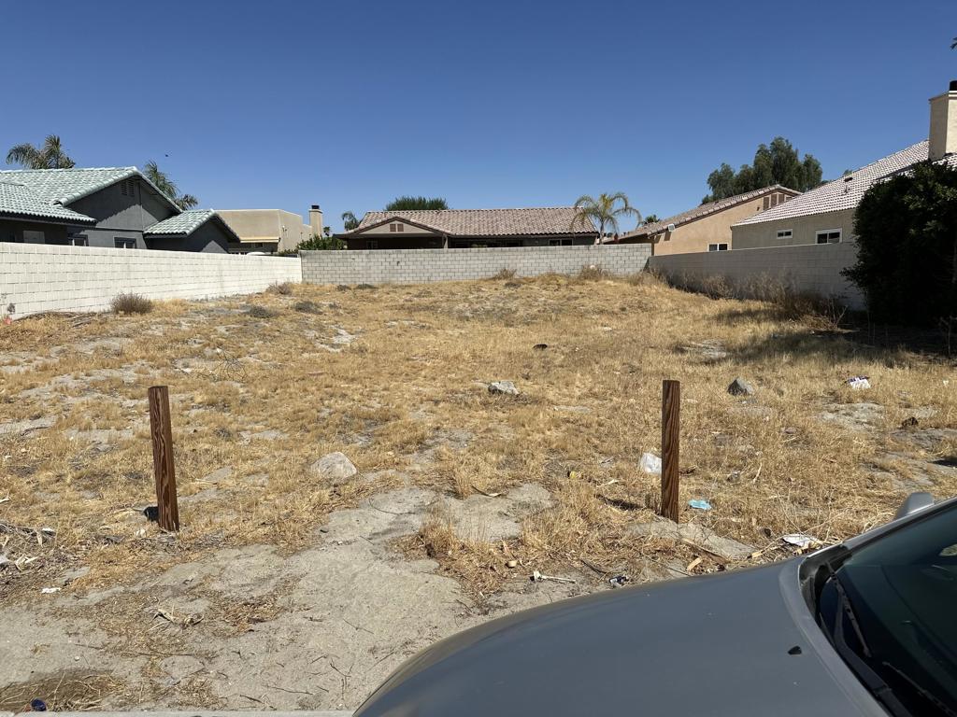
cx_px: 478
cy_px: 358
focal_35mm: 24
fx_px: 664
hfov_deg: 71.6
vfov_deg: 56.8
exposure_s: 1/9709
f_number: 1.78
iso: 80
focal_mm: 6.86
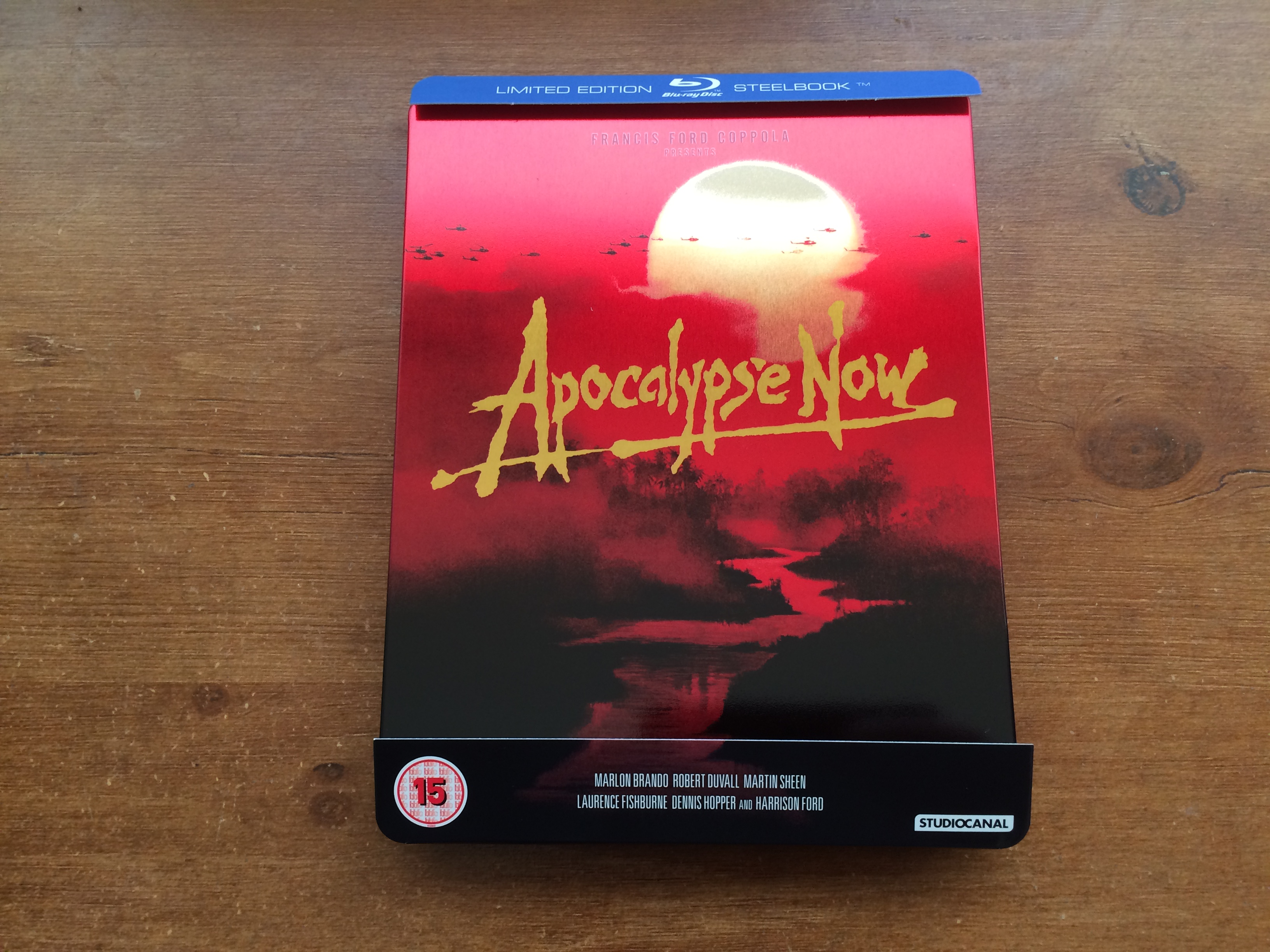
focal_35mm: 29
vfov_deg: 48.2
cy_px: 476
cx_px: 635
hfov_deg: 61.7
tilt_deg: -78.0
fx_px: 1064
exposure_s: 1/30
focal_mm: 4.15
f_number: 2.2
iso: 80
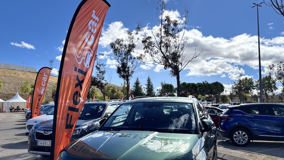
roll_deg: -0.7
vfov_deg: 40.1
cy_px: 89
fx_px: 218
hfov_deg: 66.1
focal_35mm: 29
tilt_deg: +6.1
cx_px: 142
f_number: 1.6
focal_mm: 5.96
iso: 50
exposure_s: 1/4255
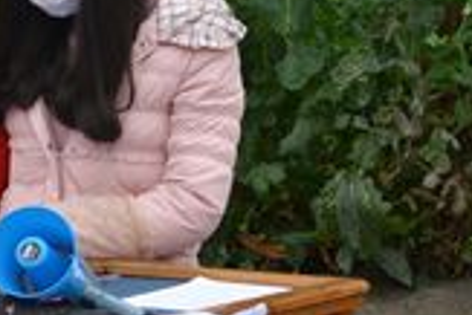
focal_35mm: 244
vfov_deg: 5.6
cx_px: -287
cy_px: 16
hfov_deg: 8.2
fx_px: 3202
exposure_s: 1/250
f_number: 8
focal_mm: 62
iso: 1600
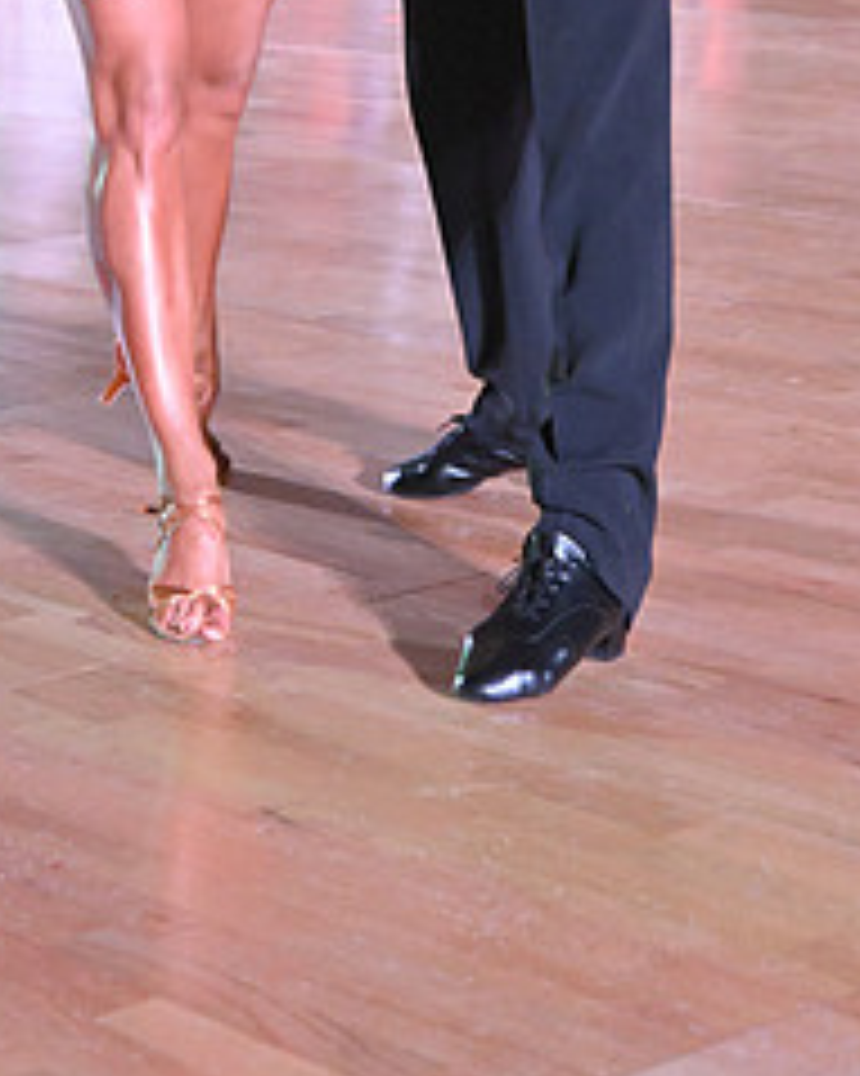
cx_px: 299
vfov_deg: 16.2
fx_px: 3629
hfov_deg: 13.5
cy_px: -198
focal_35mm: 114
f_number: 4.5
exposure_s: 1/400
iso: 6400
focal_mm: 50
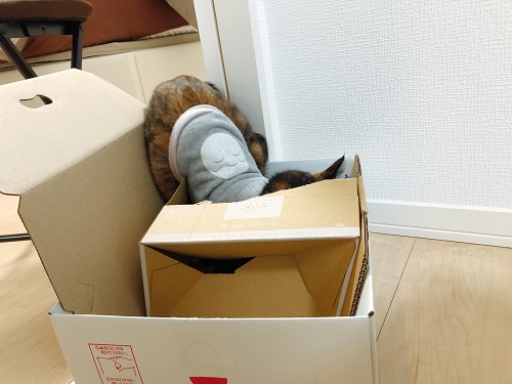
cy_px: 192
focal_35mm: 28
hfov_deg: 63.4
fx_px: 414
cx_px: 256
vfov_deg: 49.7
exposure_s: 1/17
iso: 64
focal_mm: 3.99
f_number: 1.8
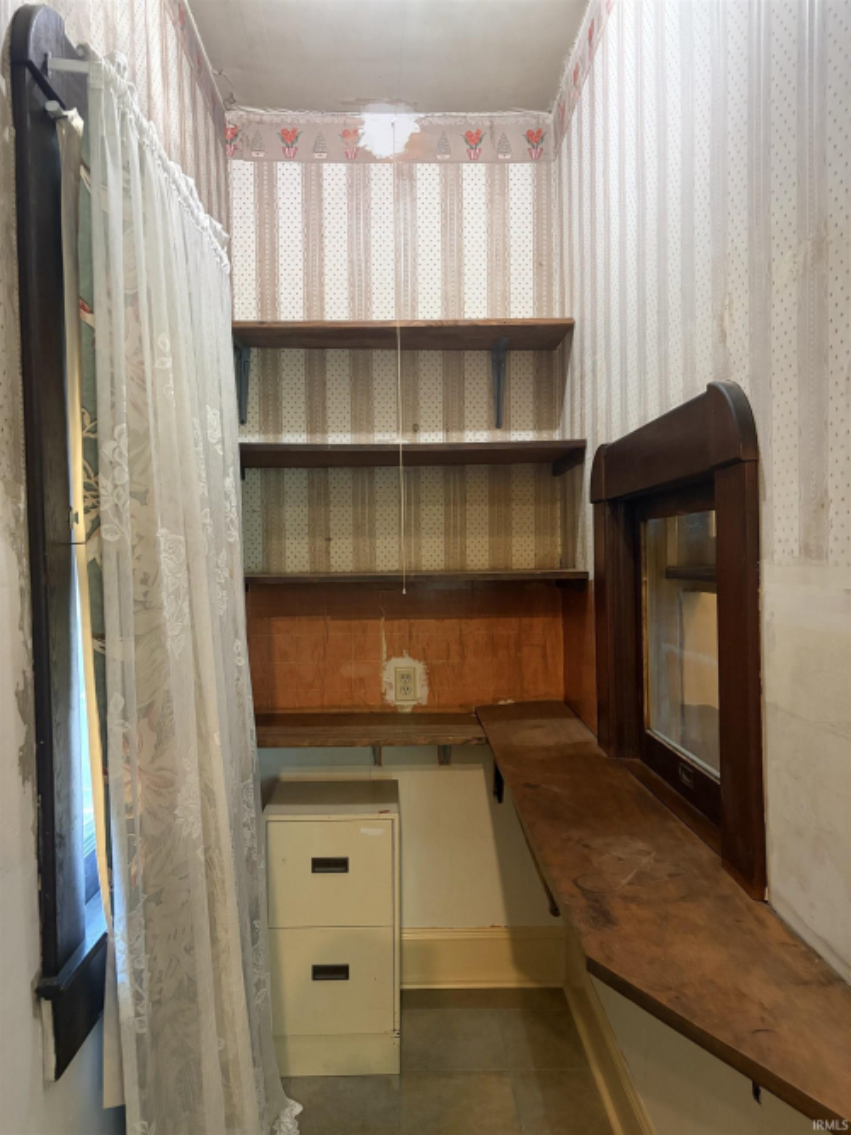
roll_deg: +0.7
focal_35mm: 26
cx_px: 426
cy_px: 568
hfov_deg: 53.0
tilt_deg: +0.0
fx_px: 853
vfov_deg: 67.3
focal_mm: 5.96
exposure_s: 1/40
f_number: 1.6
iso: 400
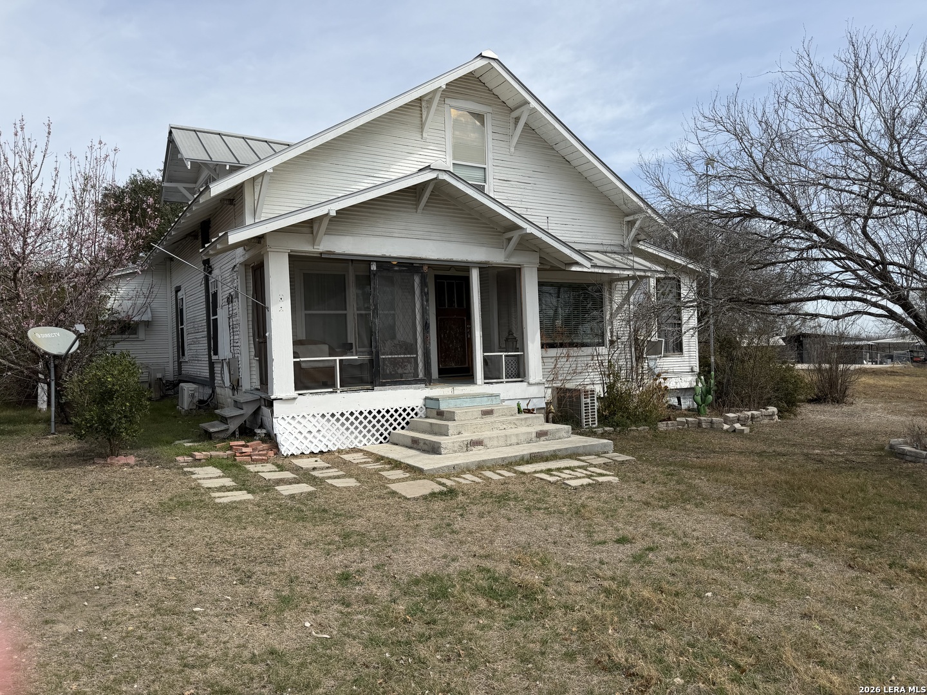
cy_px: 348
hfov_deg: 71.6
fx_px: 643
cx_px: 464
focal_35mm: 24
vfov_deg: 56.8
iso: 80
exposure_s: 1/5319
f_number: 1.78
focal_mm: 6.76
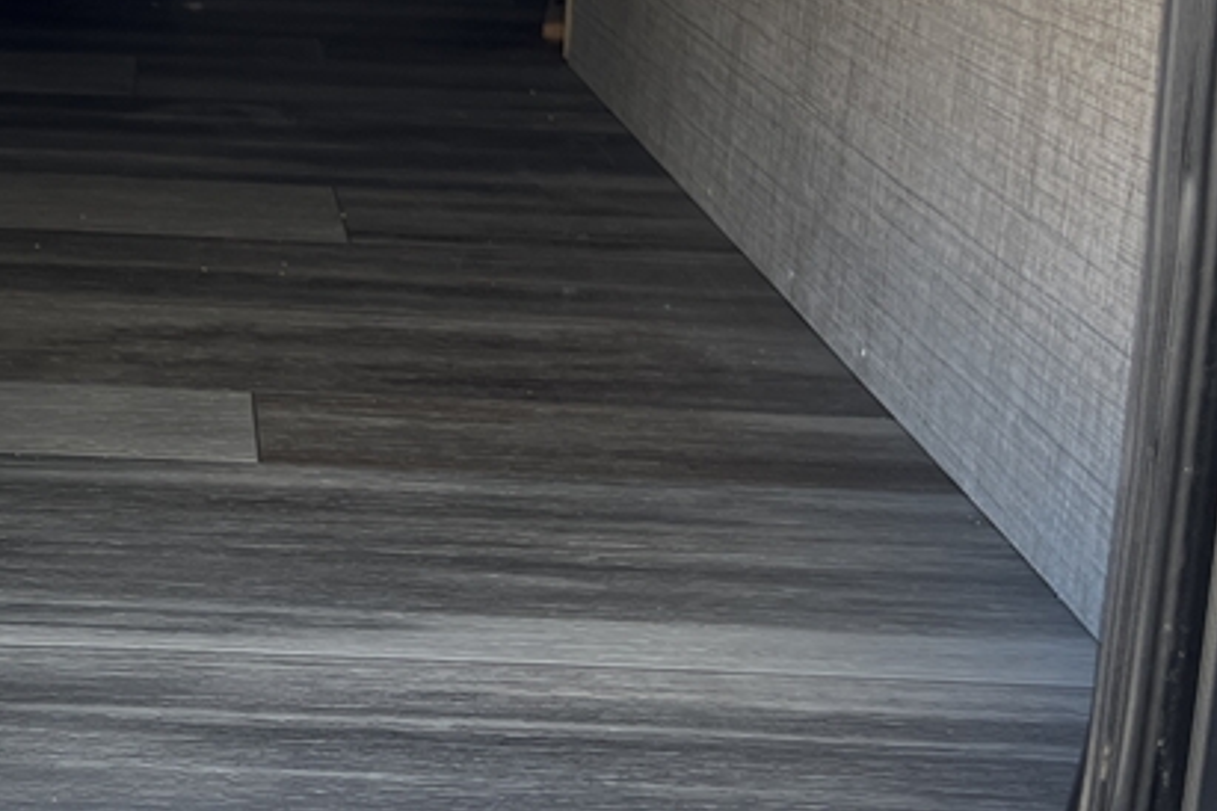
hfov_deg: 24.8
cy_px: 349
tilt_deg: -13.4
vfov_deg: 17.3
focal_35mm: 79
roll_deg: -1.3
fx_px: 2670
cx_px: 83
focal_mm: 5.7
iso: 50
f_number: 1.5
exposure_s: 1/427
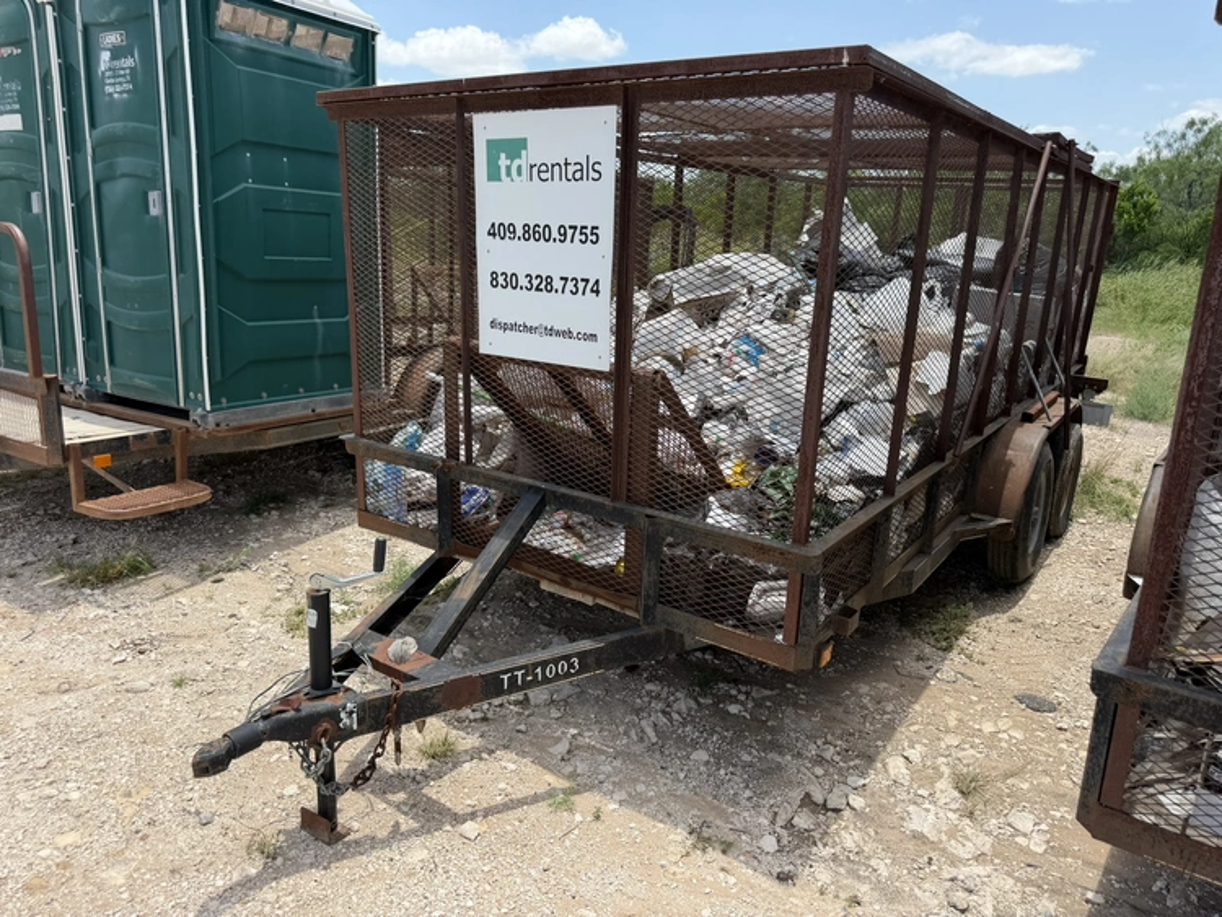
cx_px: 611
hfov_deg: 71.6
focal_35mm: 24
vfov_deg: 56.8
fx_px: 848
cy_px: 458
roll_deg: -1.9
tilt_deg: -16.0
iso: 80
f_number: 1.78
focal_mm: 6.76
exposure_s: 1/2232
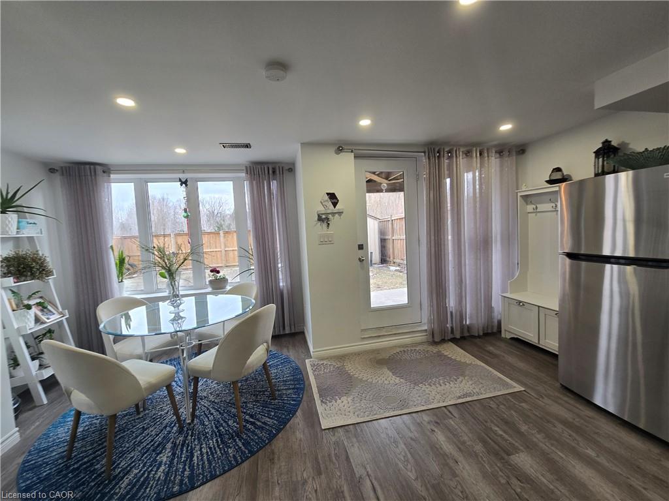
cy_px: 250
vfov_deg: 89.9
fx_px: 251
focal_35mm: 13
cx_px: 334
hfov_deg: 106.2
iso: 50
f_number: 2.2
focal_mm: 2.2
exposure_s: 1/60
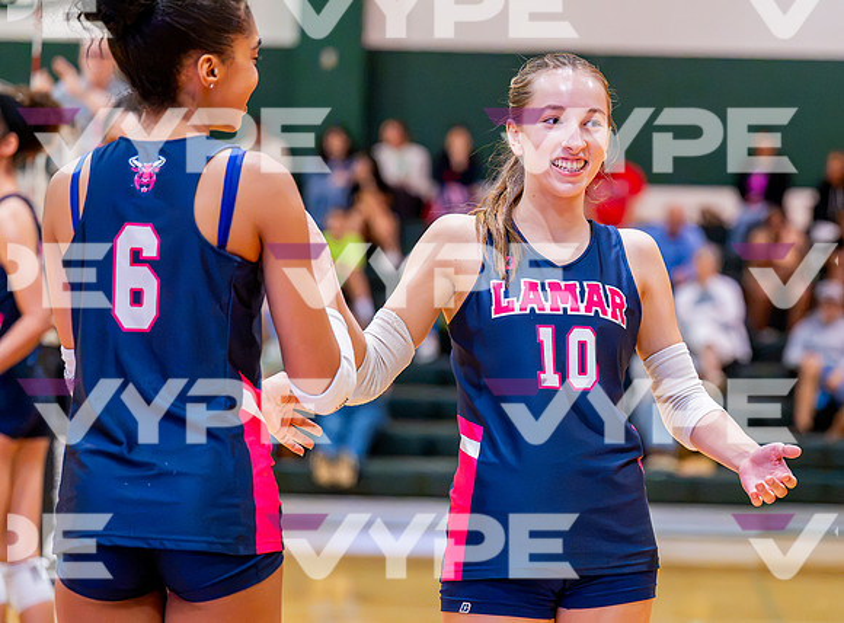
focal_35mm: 119
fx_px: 2893
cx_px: 530
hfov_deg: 16.6
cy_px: 281
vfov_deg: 12.3
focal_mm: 96
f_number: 2.8
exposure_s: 1/800
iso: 9000
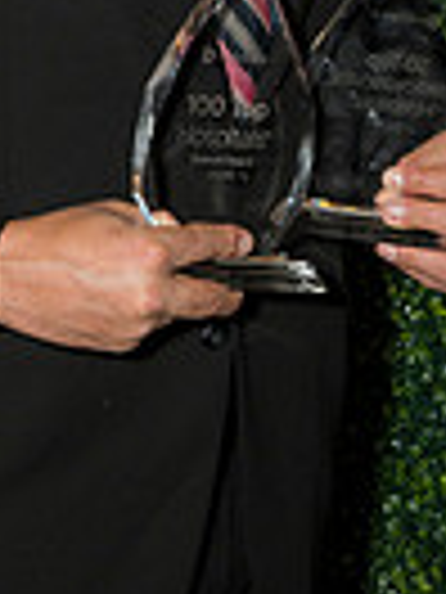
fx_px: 3384
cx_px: 491
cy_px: -27
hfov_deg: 7.5
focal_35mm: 197
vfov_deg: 10.0
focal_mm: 60
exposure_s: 1/160
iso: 800
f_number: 5
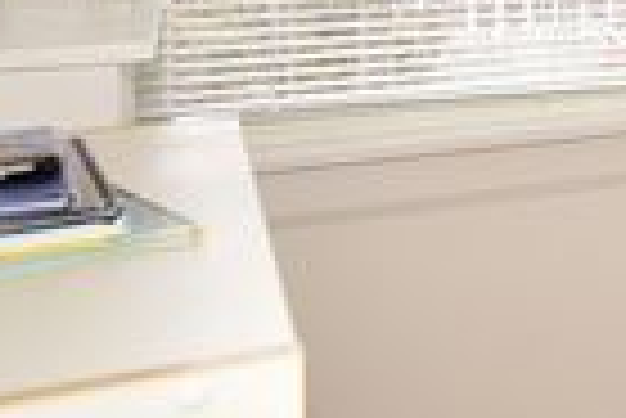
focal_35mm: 79
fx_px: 1378
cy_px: -110
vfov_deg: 16.4
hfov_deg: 17.9
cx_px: 1247
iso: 640
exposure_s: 1/125
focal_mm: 11.5
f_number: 6.3
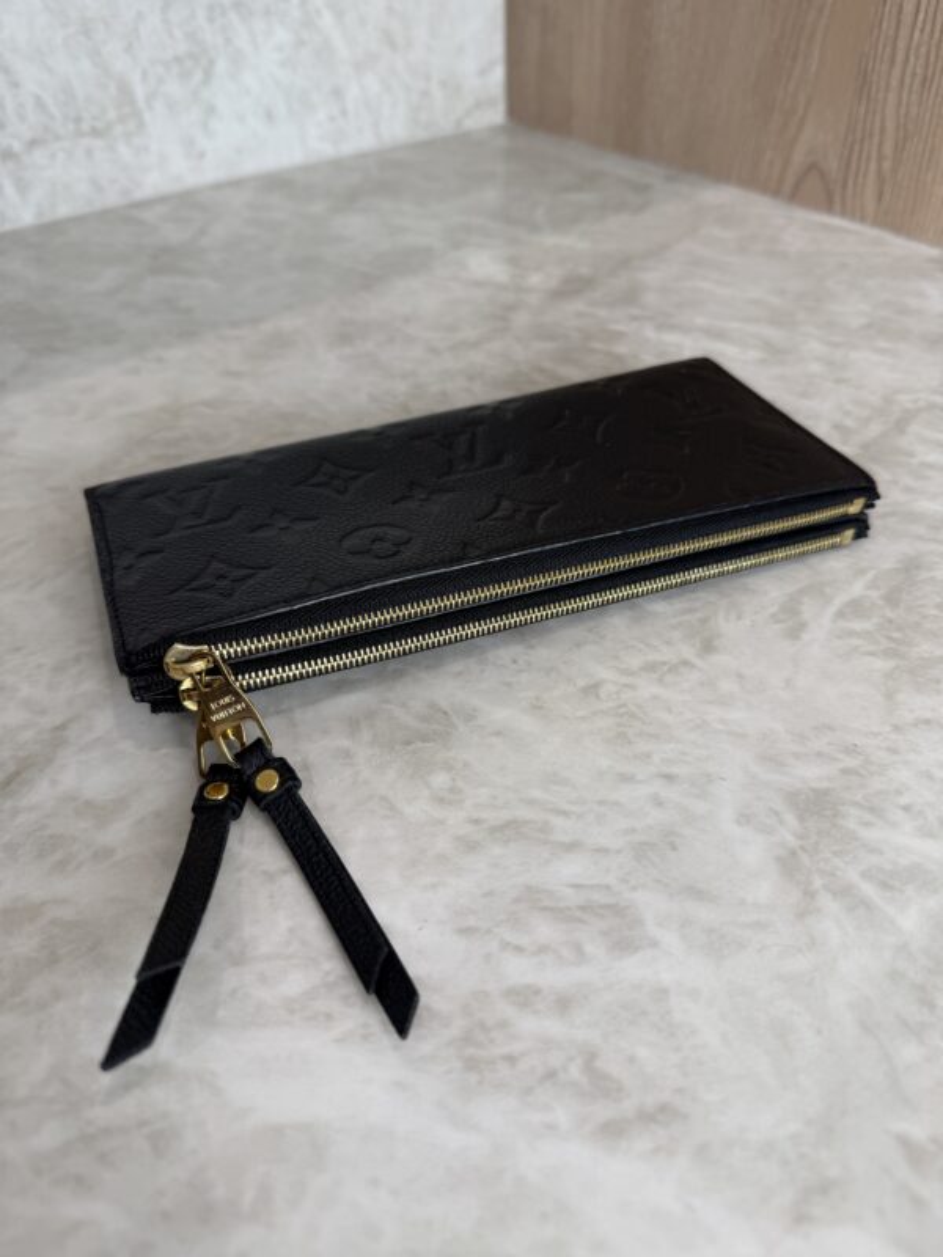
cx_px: 472
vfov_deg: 71.6
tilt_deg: -40.9
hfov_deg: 56.8
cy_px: 628
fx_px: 872
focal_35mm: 24
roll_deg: +1.0
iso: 80
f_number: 1.78
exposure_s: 1/120
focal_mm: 6.76
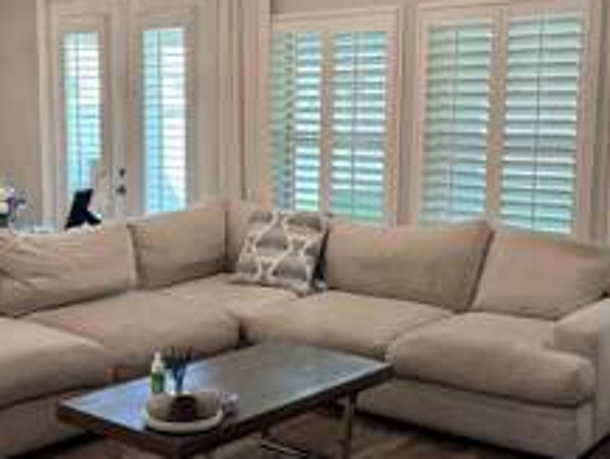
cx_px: 239
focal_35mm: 53
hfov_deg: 36.0
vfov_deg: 27.5
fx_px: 934
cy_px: 222
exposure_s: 1/120
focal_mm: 6.76
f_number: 1.78
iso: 200
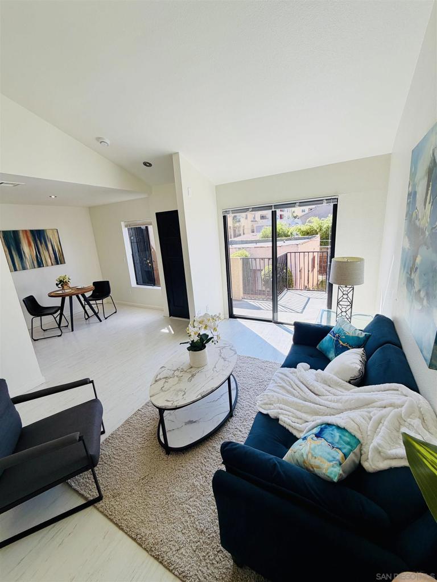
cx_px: 218
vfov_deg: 102.1
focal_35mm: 14
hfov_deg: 85.7
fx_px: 236
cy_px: 291
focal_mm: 2.22
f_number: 2.2
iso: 50
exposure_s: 1/383
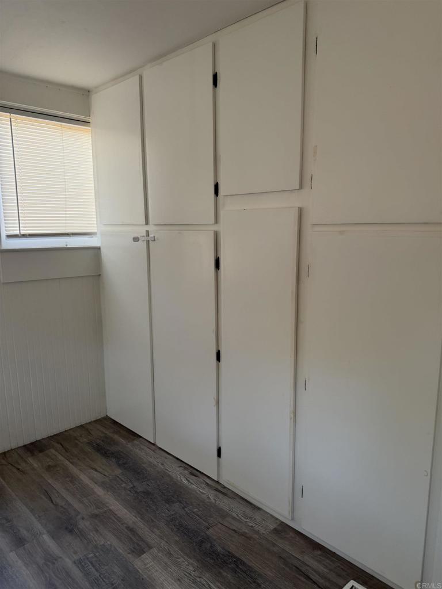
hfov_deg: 56.8
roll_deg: -1.1
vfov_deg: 71.6
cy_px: 294
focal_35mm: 24
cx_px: 221
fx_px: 409
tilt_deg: -10.2
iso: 125
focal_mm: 6.76
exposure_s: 1/121
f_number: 1.78
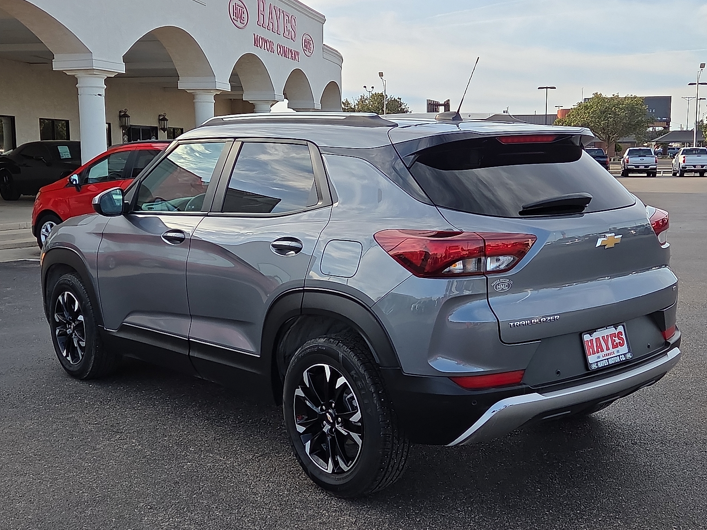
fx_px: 899
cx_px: 364
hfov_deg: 42.9
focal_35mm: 44
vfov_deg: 32.9
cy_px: 271
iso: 25
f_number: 1.8
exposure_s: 1/1000
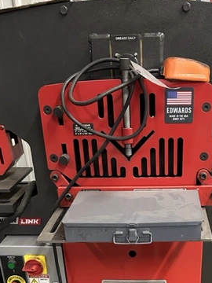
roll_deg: +1.7
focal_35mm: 50
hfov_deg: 28.8
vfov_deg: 35.1
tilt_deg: -29.7
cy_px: 274
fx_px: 408
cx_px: 151
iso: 800
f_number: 1.78
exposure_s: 1/40
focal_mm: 6.86
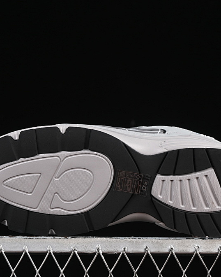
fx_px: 924
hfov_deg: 13.6
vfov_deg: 17.0
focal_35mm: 113
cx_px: 114
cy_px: 144
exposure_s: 1/60
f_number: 6.3
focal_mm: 50
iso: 160
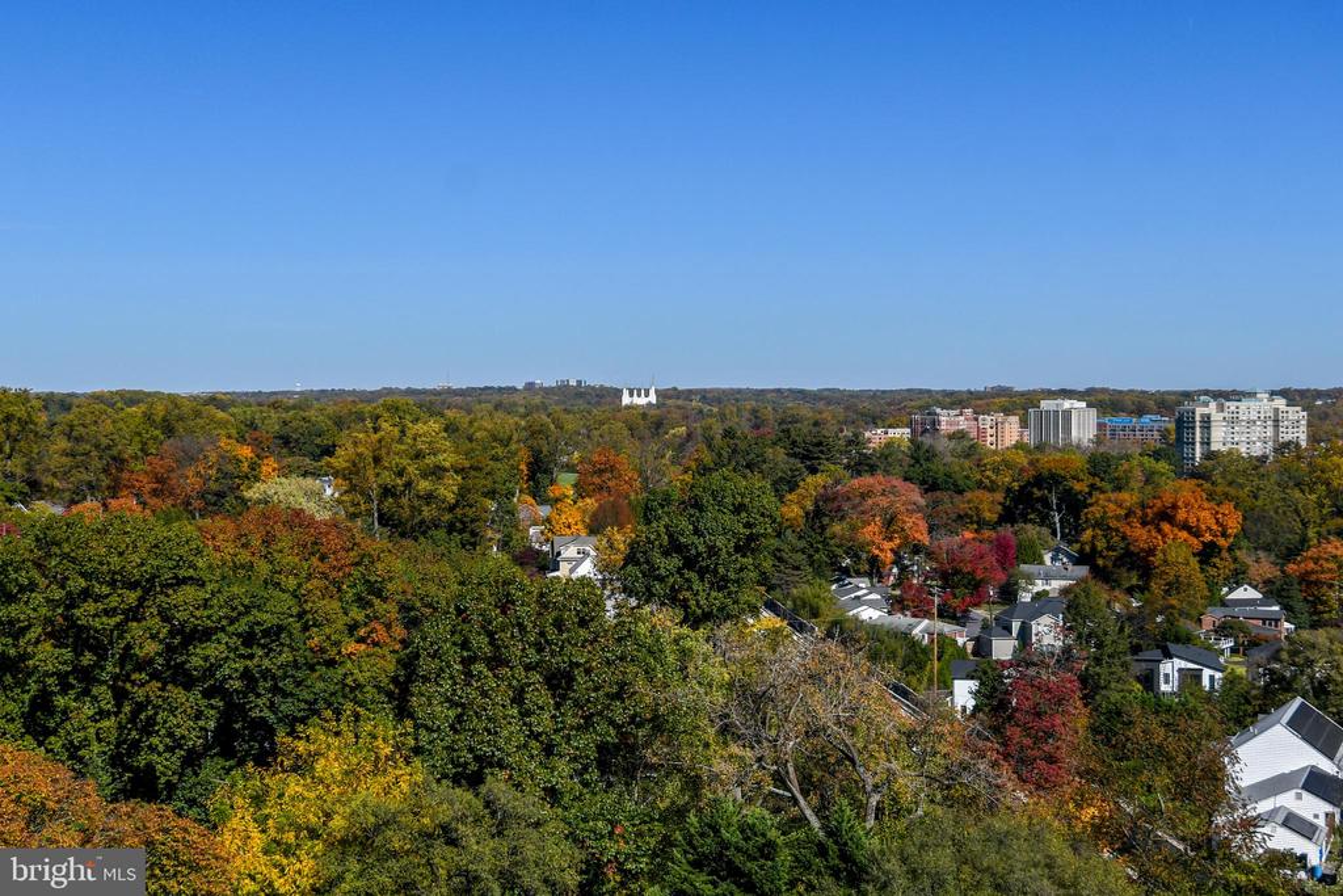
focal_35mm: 36
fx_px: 1343
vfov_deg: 36.9
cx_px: 672
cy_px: 448
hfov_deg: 53.1
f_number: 4.5
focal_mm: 24
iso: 125
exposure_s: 1/1600
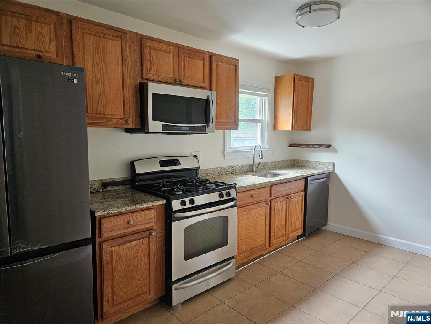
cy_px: 162
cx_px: 216
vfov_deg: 58.9
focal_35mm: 23
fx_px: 286
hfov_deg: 73.9
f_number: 1.8
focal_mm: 5.4
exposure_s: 1/120
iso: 640
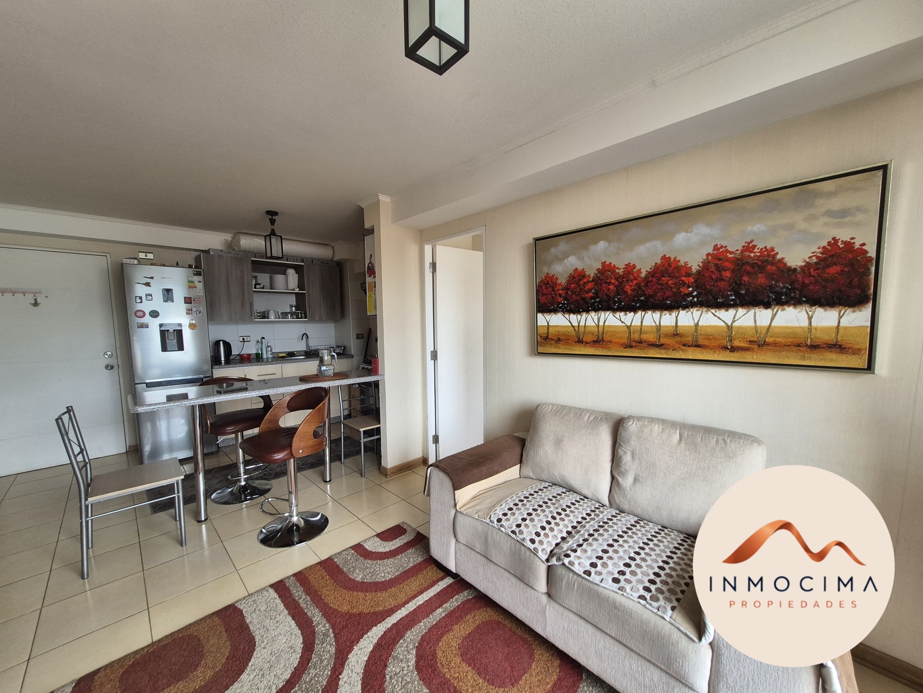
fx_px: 347
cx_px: 462
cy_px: 346
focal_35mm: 13
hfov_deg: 106.2
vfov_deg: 89.9
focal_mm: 1.74
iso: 80
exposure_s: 1/100
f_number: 2.2
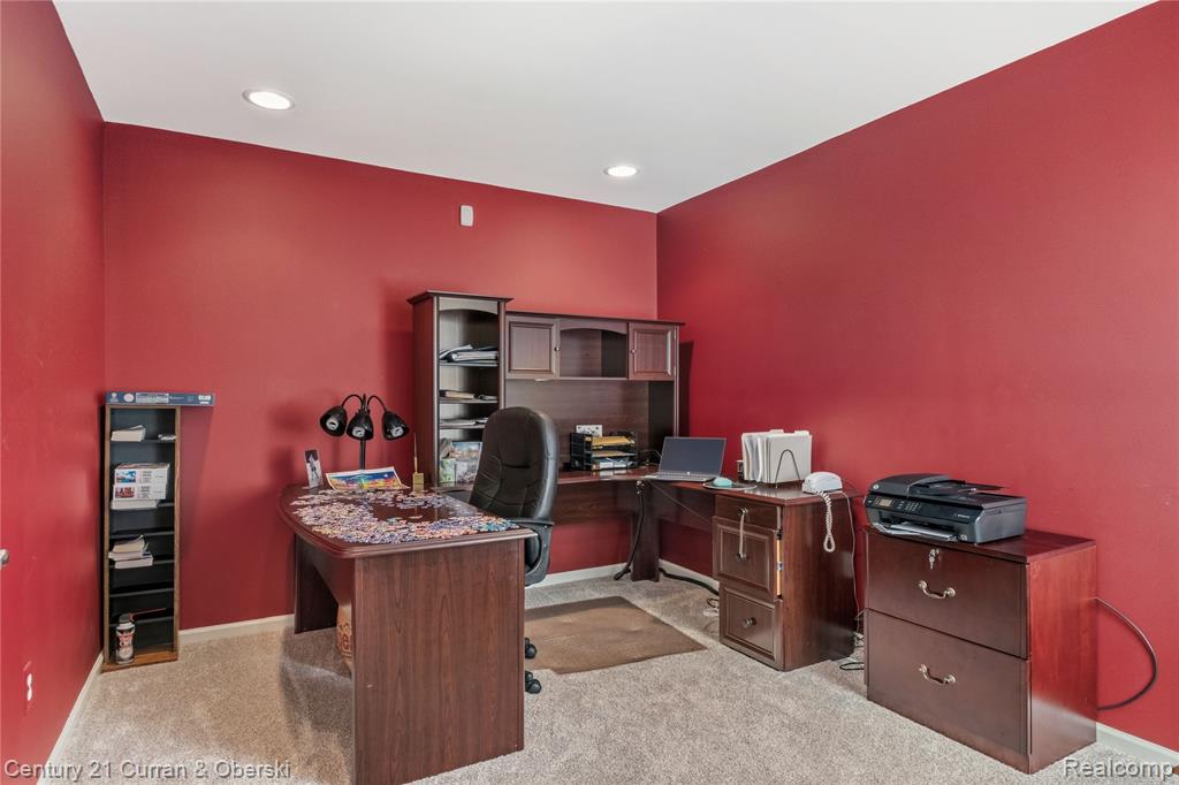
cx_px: 590
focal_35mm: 20
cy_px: 392
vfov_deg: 61.9
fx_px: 655
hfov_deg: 84.0
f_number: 7.1
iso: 800
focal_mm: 13.1
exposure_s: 1
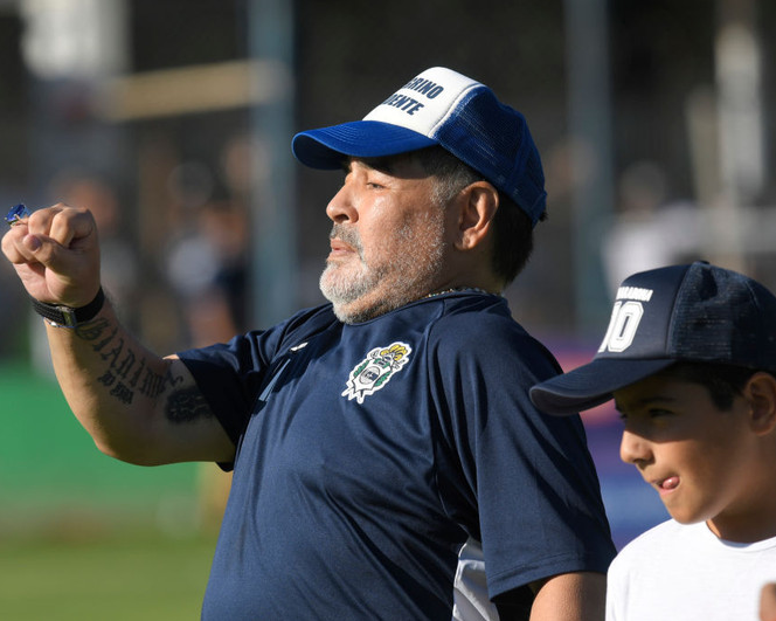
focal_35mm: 509
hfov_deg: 3.8
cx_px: 392
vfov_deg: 3.0
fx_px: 11688
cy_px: 311
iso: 100
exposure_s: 1/800
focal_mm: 300
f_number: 5
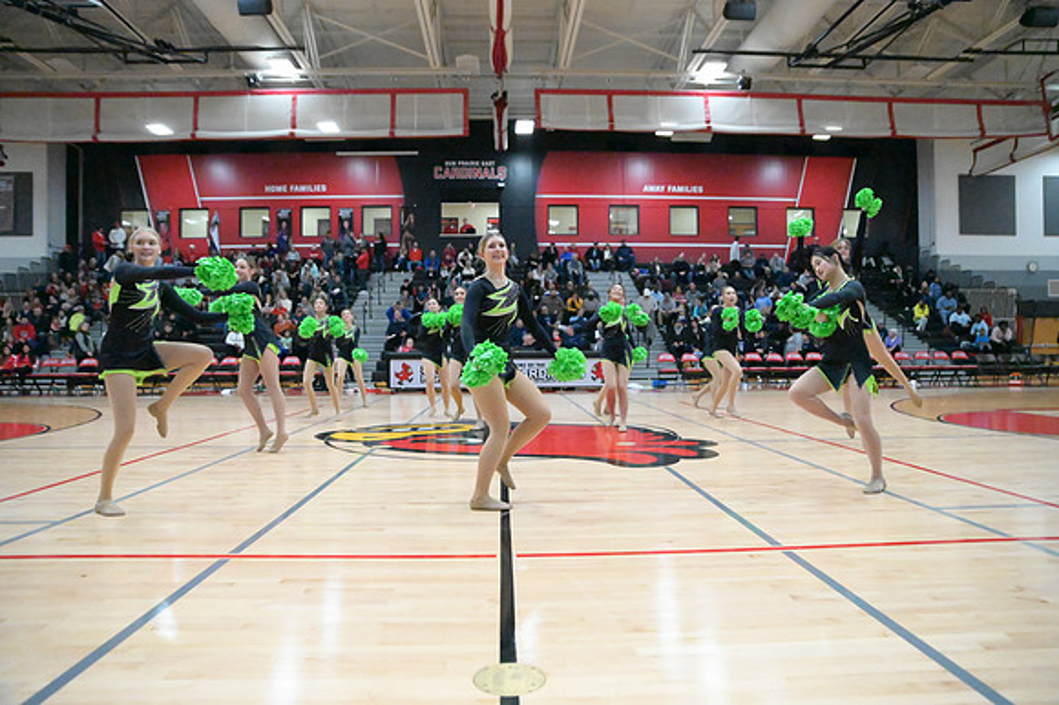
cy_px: 352
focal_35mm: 24
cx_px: 530
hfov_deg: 73.8
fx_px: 706
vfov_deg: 53.1
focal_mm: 24
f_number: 2.8
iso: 51200
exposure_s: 1/8000
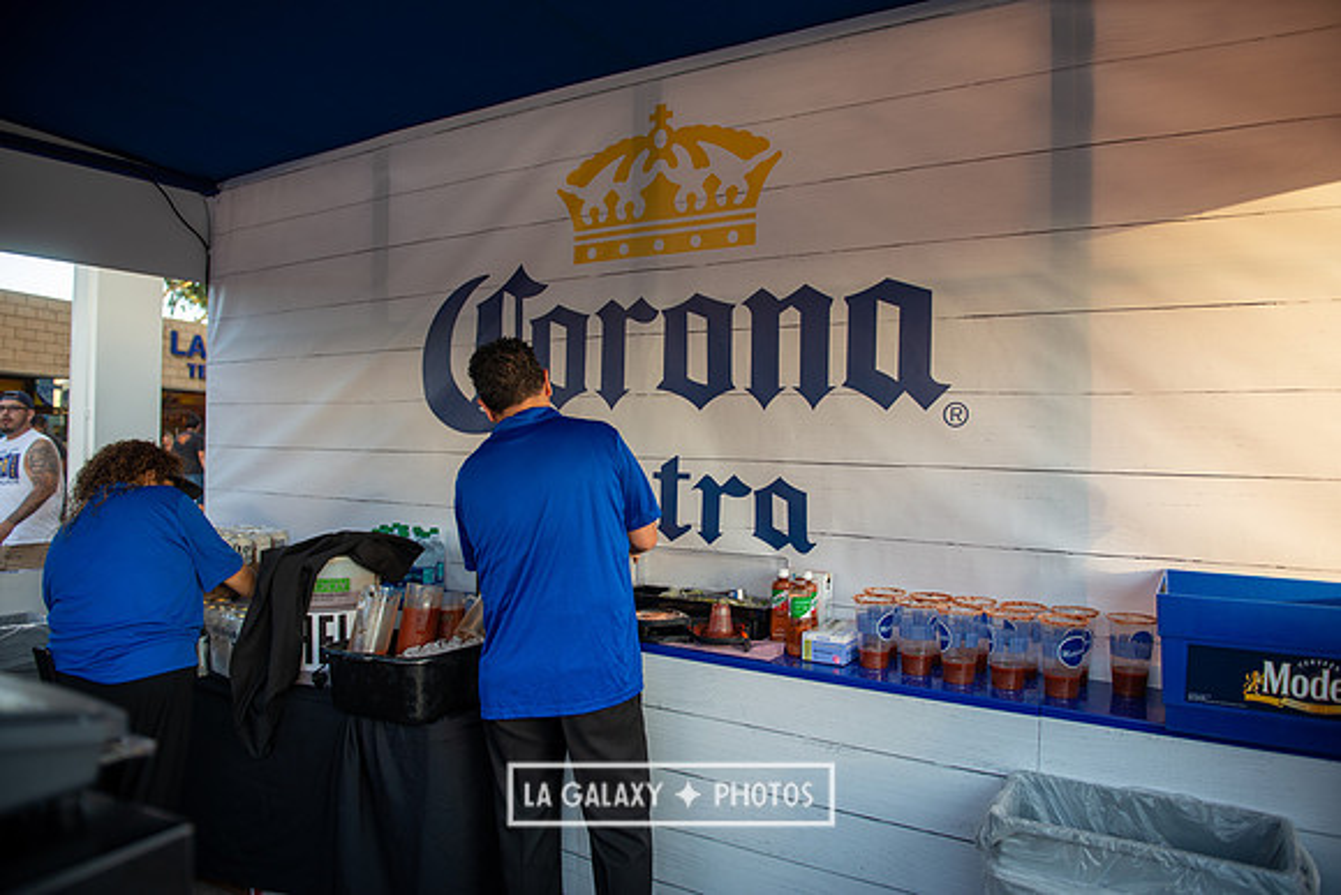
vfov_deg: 53.2
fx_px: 894
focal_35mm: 24
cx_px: 670
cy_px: 448
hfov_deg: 73.7
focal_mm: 24
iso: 125
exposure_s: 1/200
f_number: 2.8
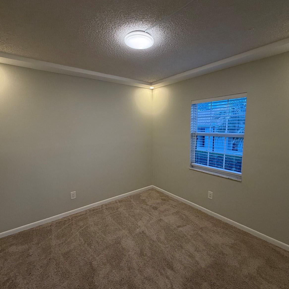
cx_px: 147
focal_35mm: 17
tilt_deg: -5.8
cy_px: 144
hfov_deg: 84.0
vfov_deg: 84.0
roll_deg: +0.9
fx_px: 161
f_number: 2.2
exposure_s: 1/120
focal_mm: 2.22
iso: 250
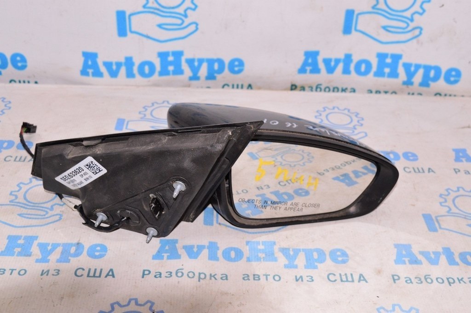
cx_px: 236
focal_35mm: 48
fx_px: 627
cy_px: 156
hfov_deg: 41.1
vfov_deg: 28.0
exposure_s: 1/200
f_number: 8
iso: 1600
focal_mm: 32
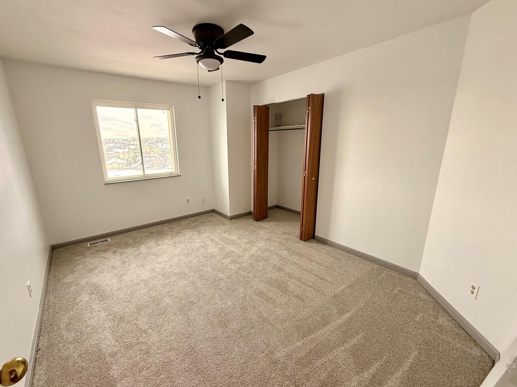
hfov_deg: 98.0
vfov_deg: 81.7
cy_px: 197
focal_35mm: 15
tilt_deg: -14.0
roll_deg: +1.3
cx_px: 243
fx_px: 224
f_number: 2.2
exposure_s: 1/99
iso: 200
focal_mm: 2.22
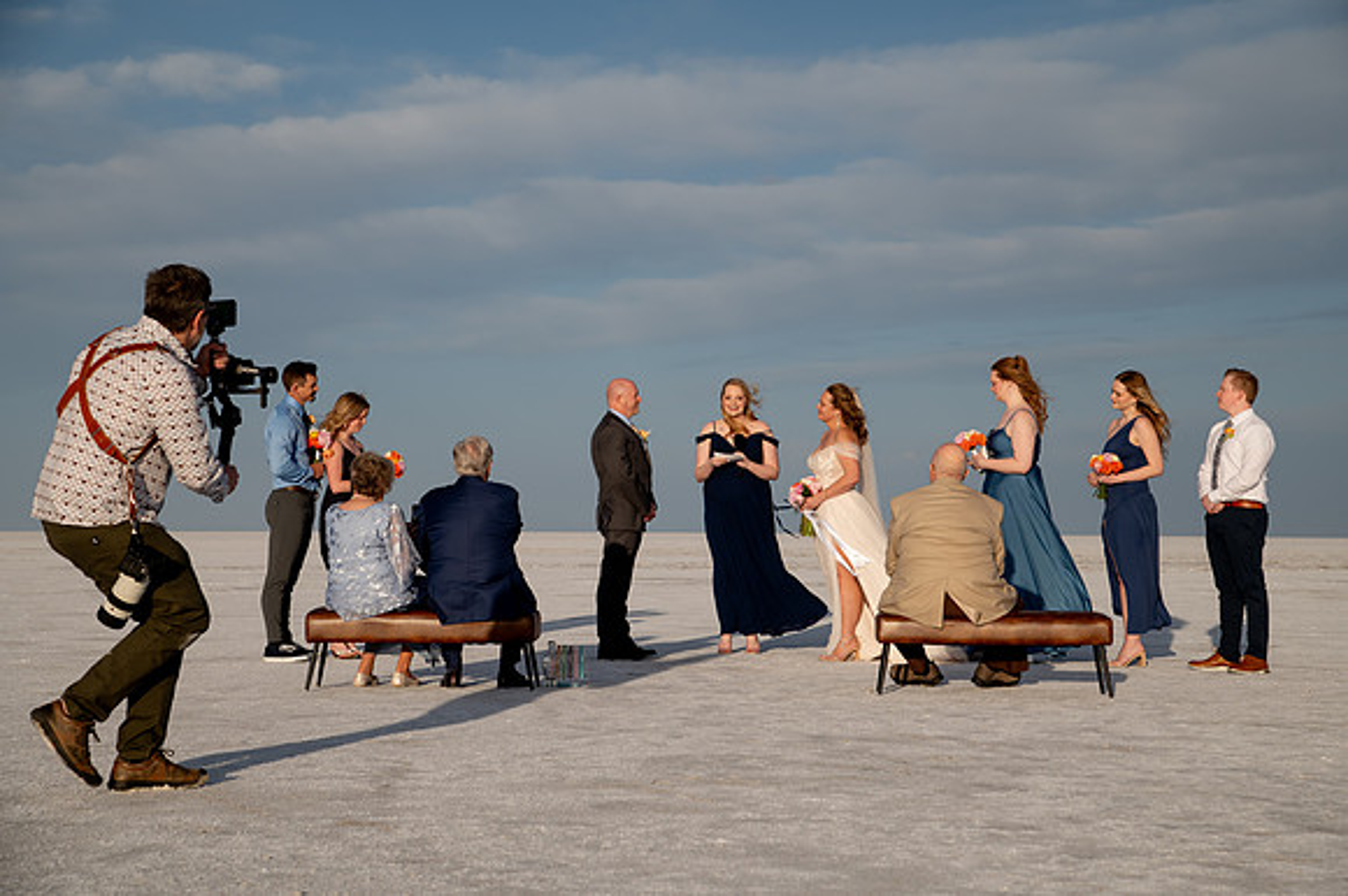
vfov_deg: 17.7
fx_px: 2881
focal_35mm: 77
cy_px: 448
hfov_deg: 26.3
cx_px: 684
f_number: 8
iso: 200
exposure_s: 1/800
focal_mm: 75
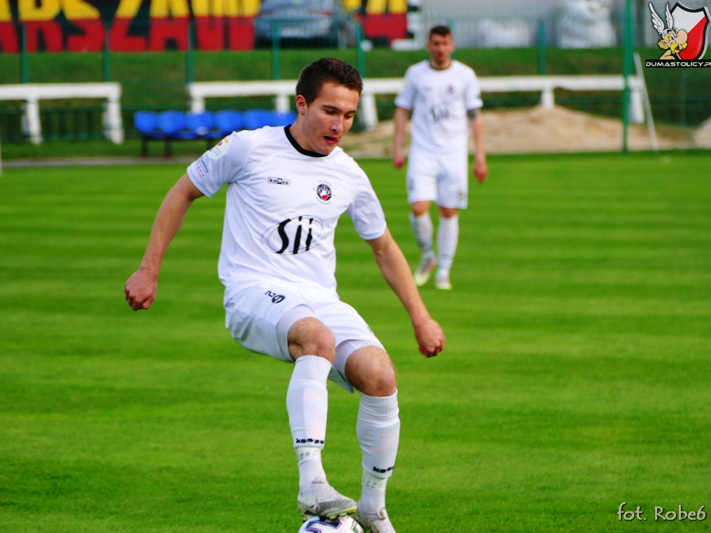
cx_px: 334
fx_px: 8053
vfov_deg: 3.8
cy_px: 267
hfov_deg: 5.1
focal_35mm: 392
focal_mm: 131.62
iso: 125
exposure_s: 1/500
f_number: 4
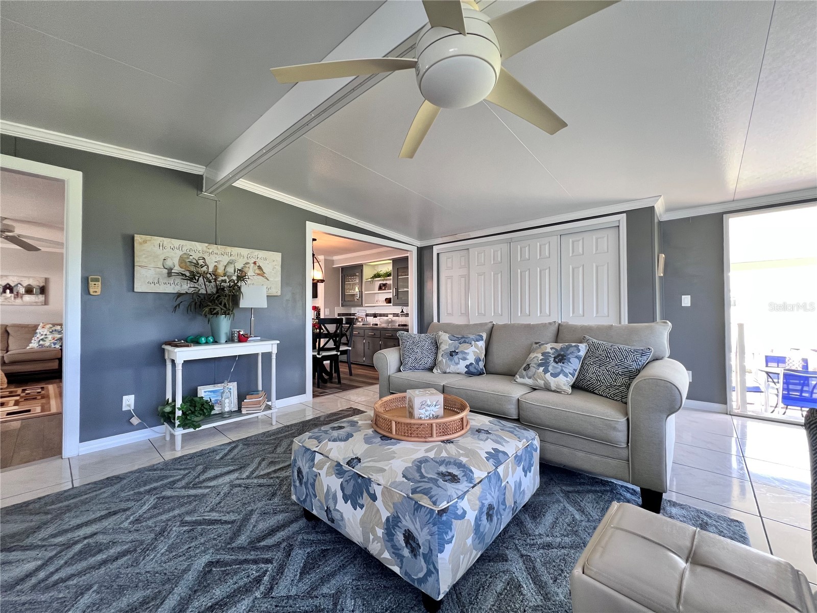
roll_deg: -0.2
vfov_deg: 89.9
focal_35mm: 13
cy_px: 306
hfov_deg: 106.2
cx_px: 408
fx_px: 307
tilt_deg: +1.4
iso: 200
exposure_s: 1/99
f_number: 1.8
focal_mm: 1.57
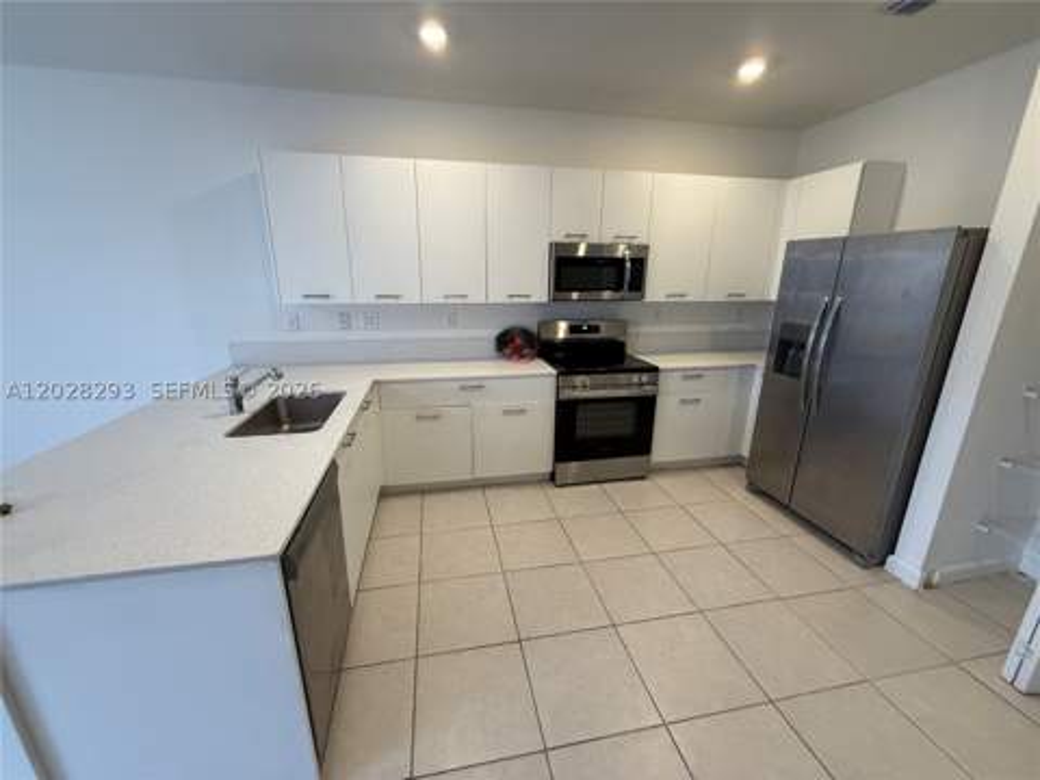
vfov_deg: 85.7
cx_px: 520
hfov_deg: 102.1
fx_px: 421
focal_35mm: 14
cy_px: 390
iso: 320
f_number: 2.2
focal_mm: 2.22
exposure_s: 1/120
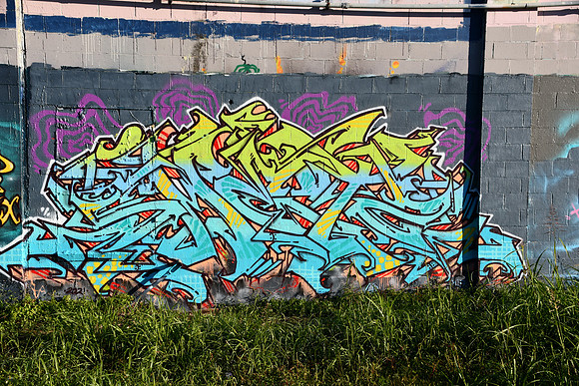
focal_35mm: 69
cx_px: 290
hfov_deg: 29.2
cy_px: 193
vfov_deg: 19.7
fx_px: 1110
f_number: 9
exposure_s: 1/320
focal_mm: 46
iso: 100
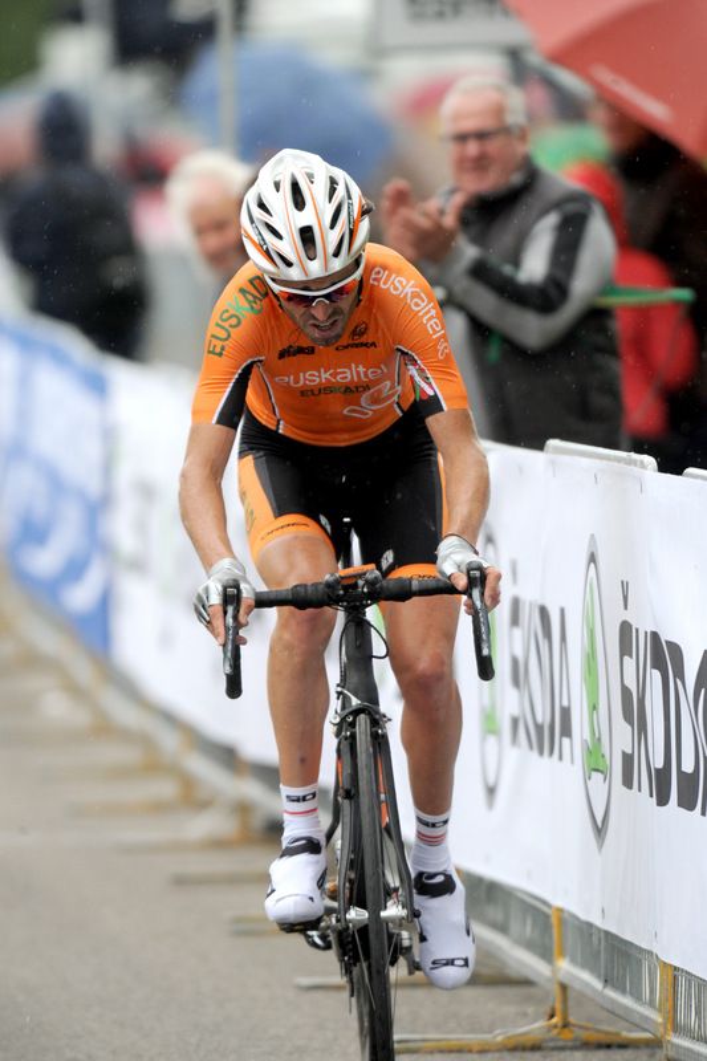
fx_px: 17681
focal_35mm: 600
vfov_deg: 3.4
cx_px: 354
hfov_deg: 2.3
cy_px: 530
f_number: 5.6
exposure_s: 1/800
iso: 1000
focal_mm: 600
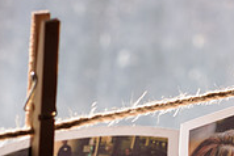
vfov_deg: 5.0
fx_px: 1802
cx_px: 291
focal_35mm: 277
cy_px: 192
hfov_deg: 7.4
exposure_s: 1/160
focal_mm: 85
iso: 125
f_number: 6.3
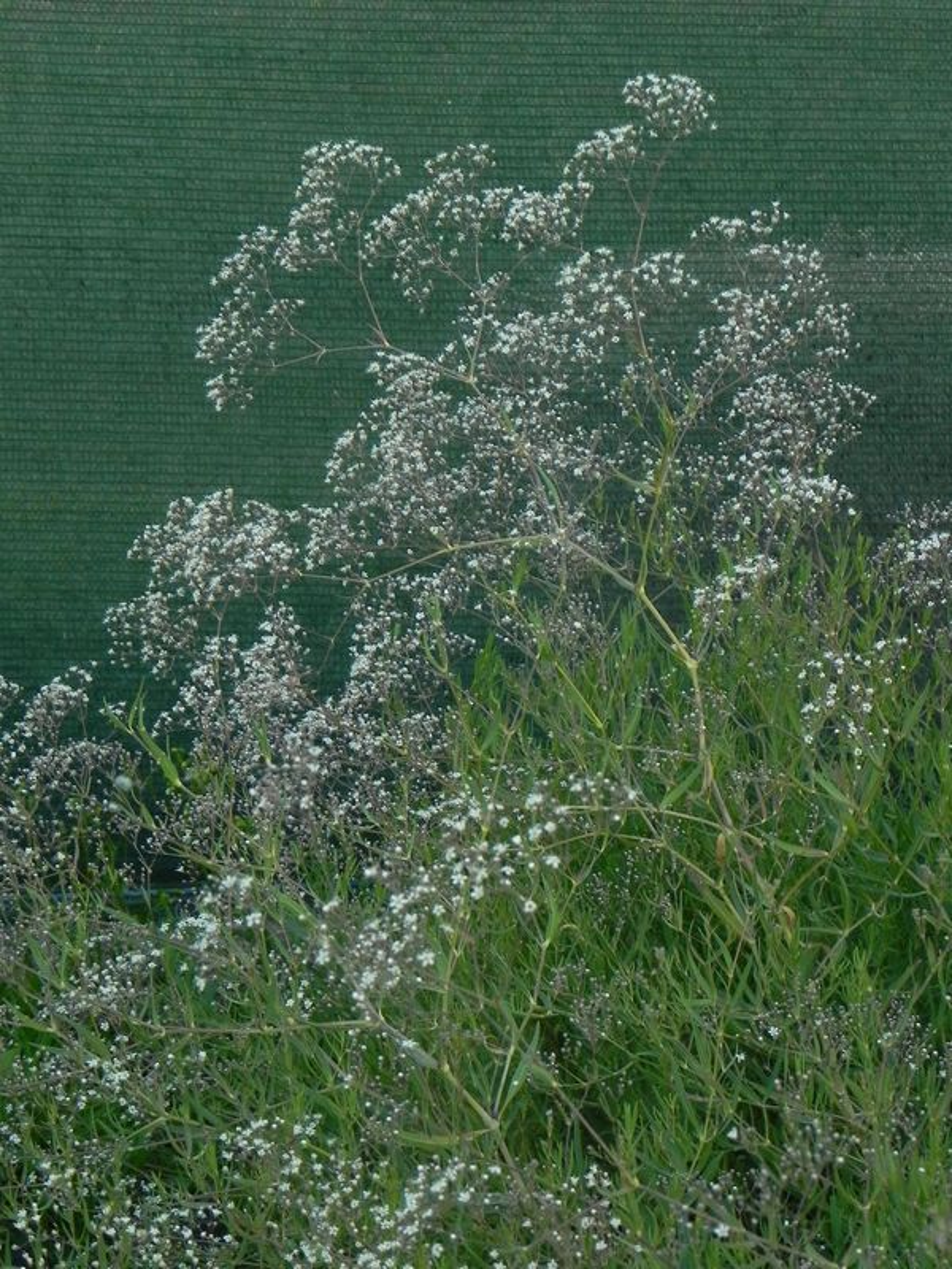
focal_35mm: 129
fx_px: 4730
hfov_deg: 11.5
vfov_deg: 15.3
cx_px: 476
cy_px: 634
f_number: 5.6
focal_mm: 23
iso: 160
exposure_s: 1/100
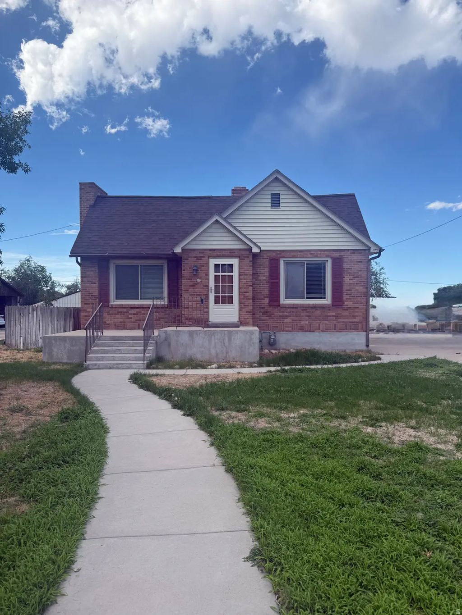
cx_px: 231
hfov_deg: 56.8
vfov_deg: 71.6
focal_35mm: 24
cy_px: 308
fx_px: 427
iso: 80
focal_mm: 6.76
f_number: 1.78
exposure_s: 1/2907
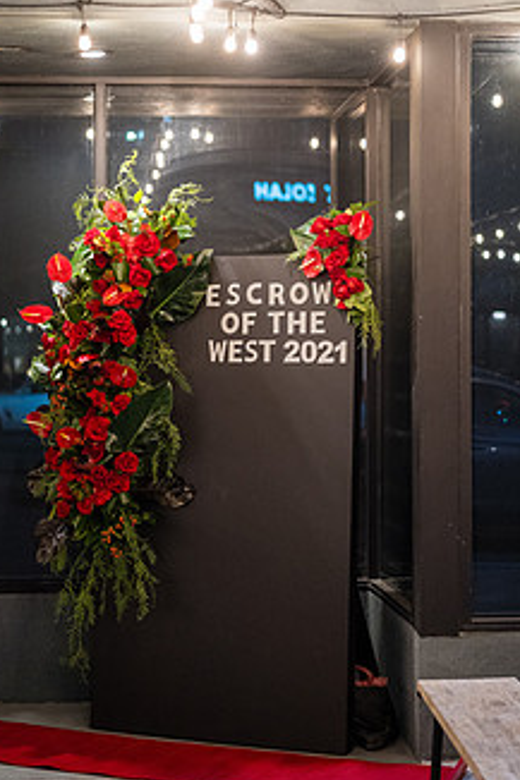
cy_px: 335
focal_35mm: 69
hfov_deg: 19.7
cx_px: 228
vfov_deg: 29.2
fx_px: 1496
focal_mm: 50
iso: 3200
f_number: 1.4
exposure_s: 1/200
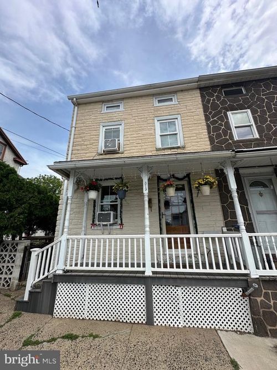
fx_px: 149
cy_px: 185
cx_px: 138
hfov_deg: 85.7
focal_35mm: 14
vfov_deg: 102.1
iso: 40
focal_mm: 2.22
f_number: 2.2
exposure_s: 1/1742
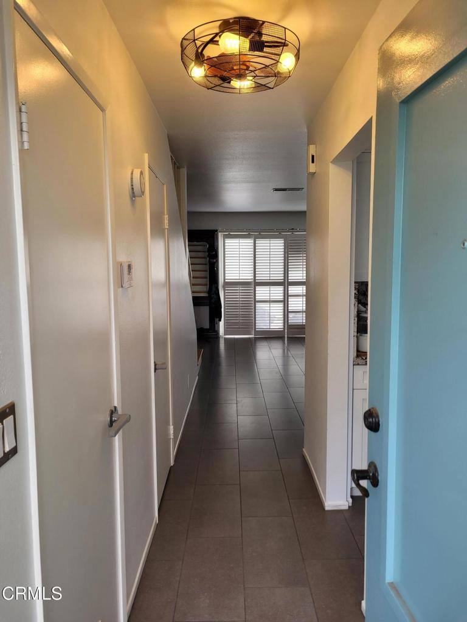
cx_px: 234
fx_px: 468
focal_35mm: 26
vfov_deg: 67.3
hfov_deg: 53.1
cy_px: 311
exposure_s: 1/100
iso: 50
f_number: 1.8
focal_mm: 5.4
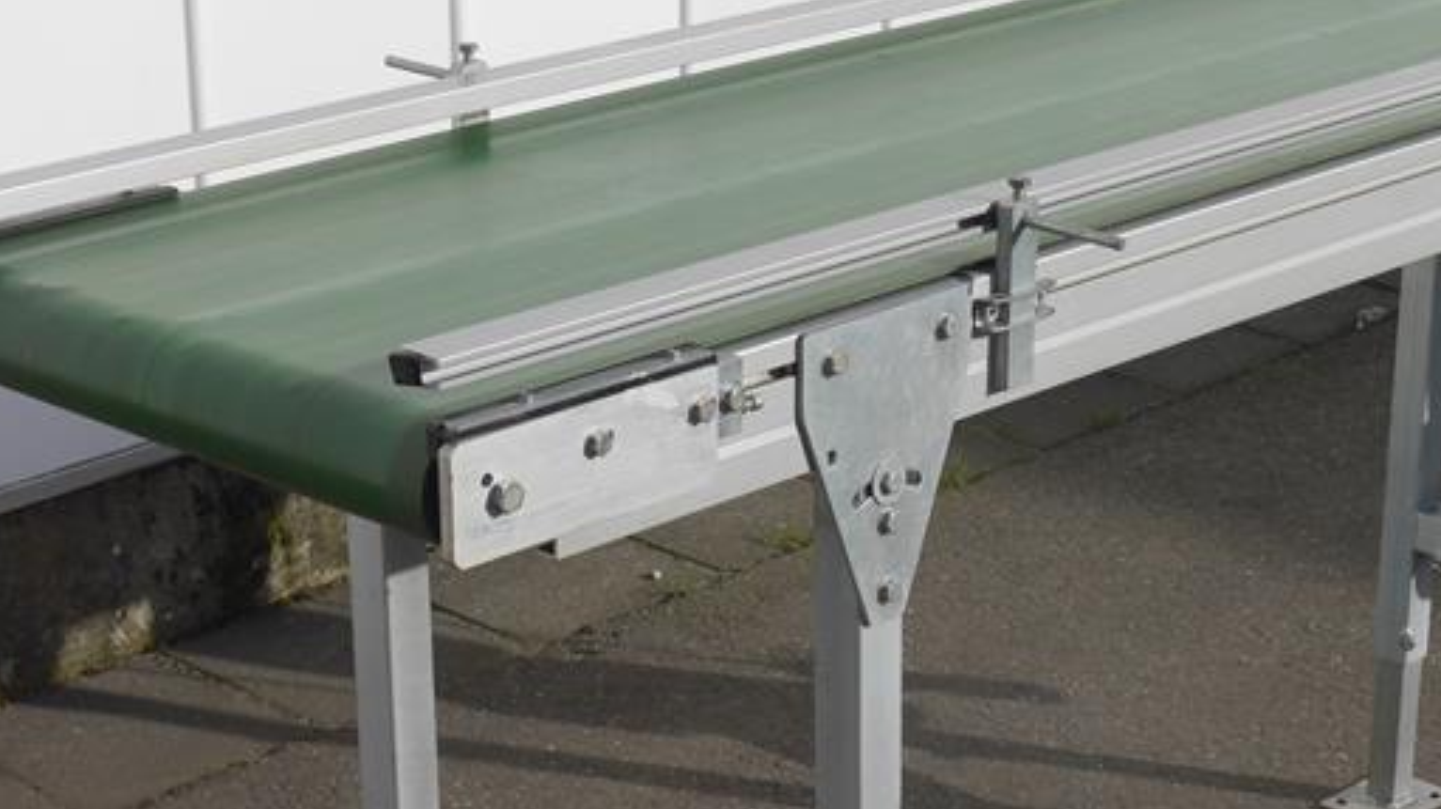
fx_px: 3667
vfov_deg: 12.5
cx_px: 1100
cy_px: 786
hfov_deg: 22.0
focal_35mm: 96
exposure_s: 1/500
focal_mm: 22
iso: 160
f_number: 9
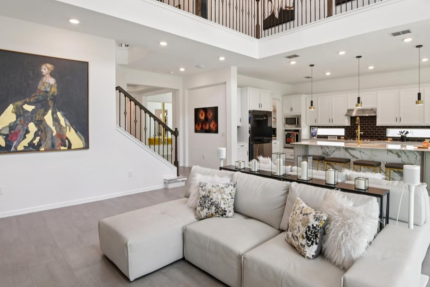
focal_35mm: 20
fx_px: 239
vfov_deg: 61.7
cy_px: 127
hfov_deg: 83.5
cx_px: 243
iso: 400
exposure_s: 1/50
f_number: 8
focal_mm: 16
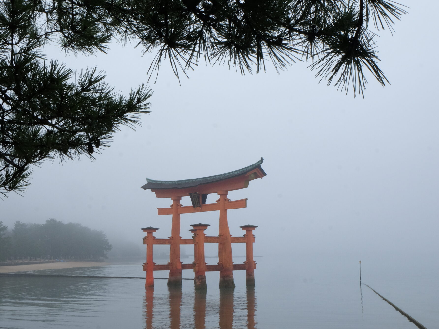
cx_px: 212
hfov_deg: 46.8
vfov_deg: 35.9
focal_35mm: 40
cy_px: 169
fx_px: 507
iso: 800
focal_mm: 19.6
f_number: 22
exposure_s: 1/125
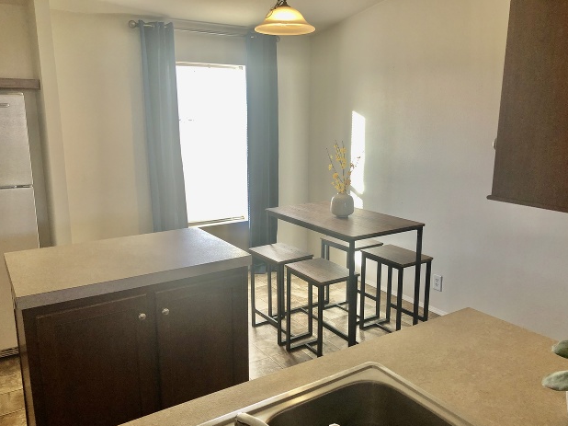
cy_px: 219
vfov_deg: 48.2
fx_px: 476
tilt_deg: -10.9
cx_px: 285
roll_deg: -1.2
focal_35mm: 29
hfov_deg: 61.7
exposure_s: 1/40
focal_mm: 3.99
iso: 25
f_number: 1.8
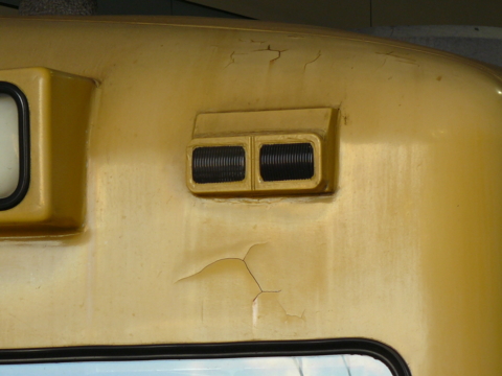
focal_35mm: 221
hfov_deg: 9.0
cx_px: 251
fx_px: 3205
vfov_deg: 6.7
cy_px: 188
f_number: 3.3
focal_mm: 24.6
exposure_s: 1/40
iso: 100
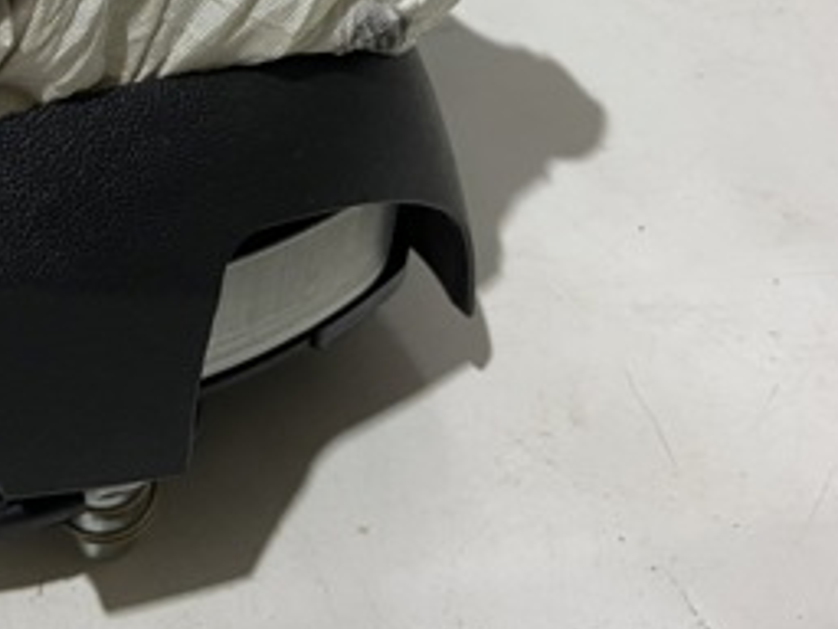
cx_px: 23
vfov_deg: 21.8
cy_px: 15
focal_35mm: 65
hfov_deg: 28.2
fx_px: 1574
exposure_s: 1/50
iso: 125
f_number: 1.8
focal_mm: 4.25
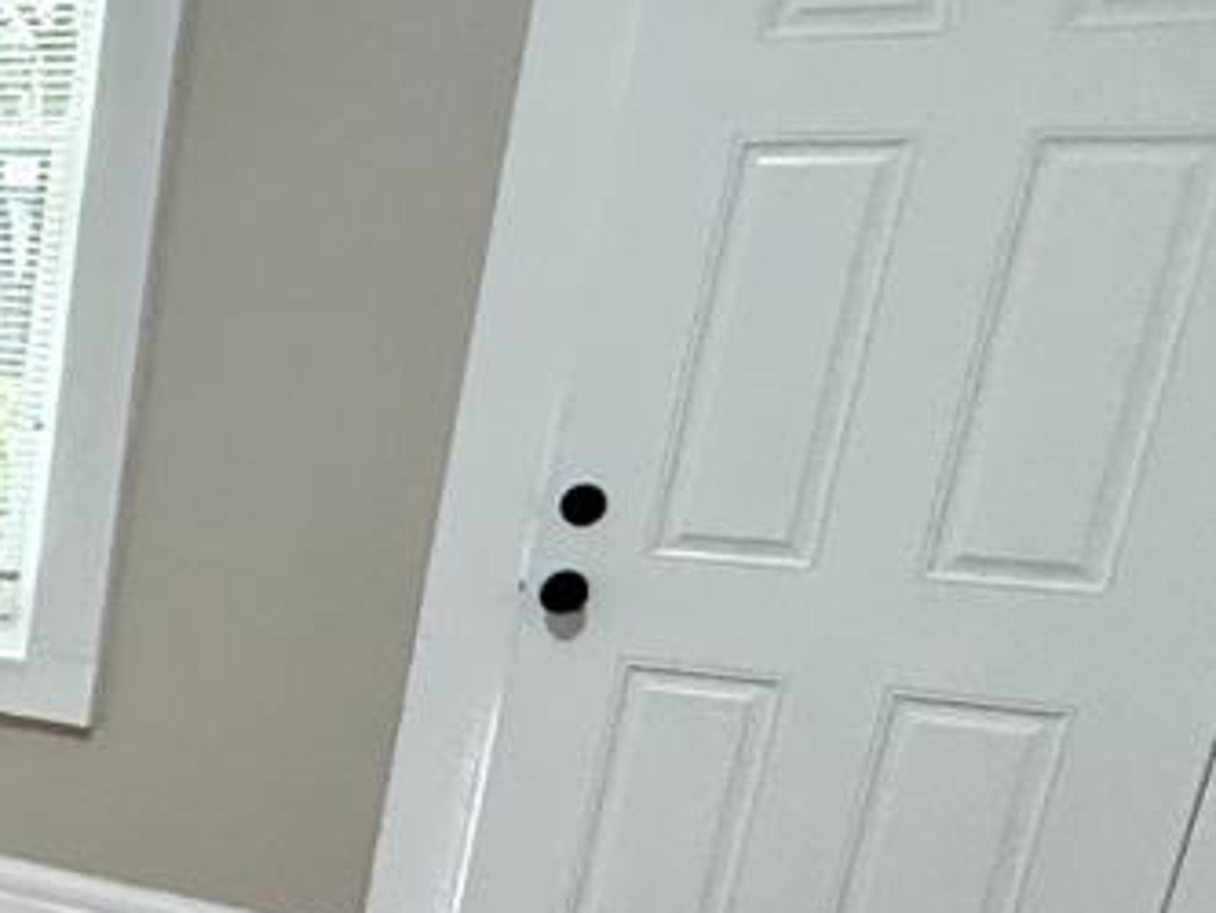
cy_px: 995
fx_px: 2214
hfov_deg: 23.2
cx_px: -716
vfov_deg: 22.1
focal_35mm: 63
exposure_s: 1/120
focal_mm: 2.22
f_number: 2.2
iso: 400
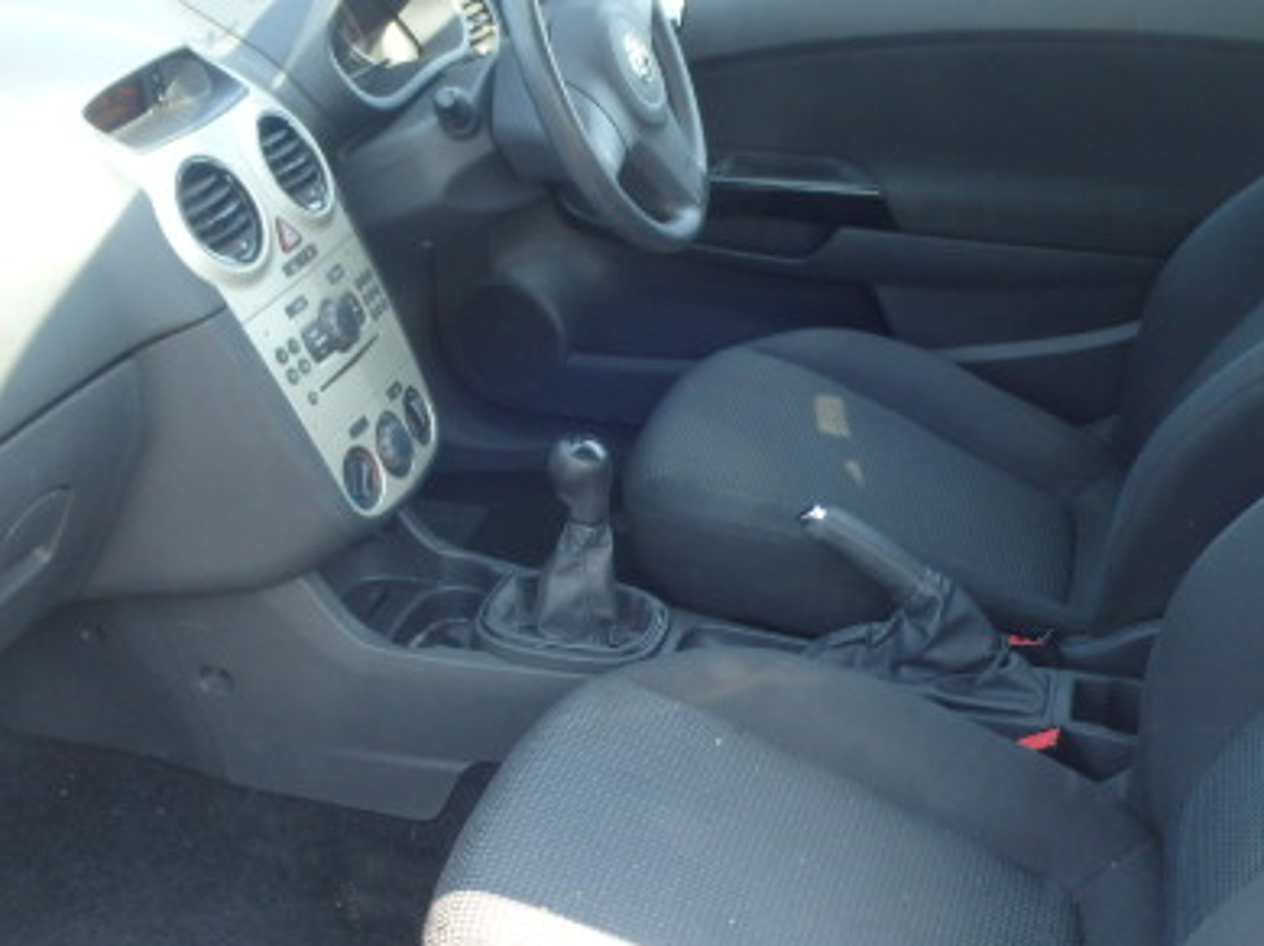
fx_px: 1679
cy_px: 622
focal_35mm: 46
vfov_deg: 31.3
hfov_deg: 41.2
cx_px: 671
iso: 160
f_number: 3.9
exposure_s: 1/60
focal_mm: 5
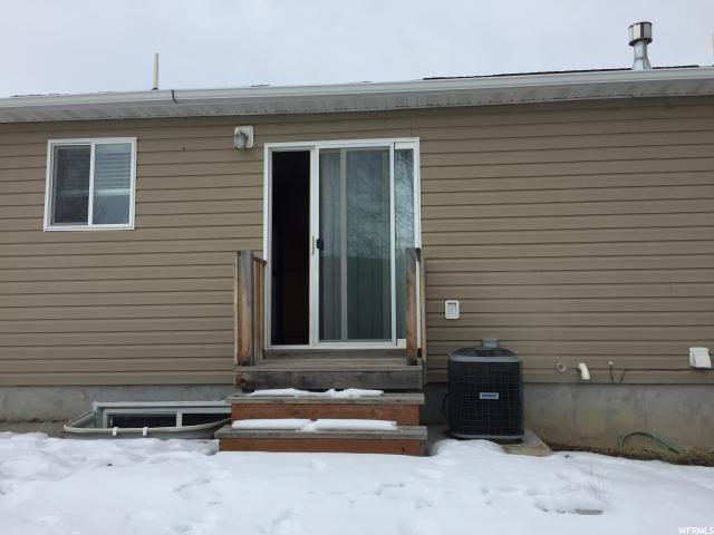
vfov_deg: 48.2
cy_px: 268
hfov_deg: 61.7
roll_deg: -0.2
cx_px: 357
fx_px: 598
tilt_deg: +2.7
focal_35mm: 29
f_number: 2.2
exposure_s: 1/1464
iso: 32
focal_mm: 4.15
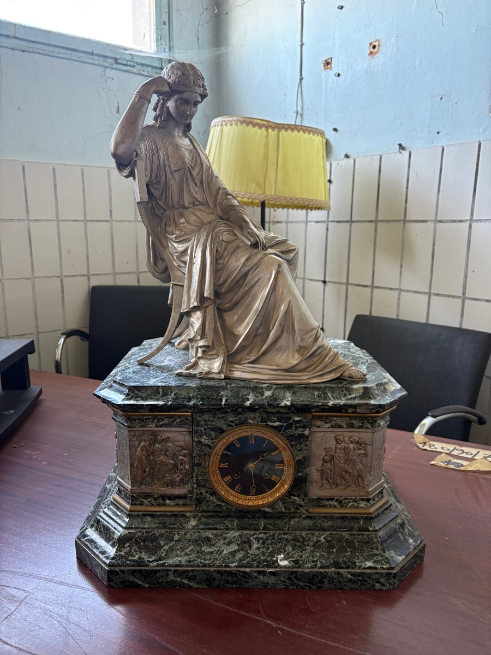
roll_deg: +0.2
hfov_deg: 53.1
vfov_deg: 67.3
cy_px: 328
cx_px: 246
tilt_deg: -11.0
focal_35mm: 26
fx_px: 492
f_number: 1.6
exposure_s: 1/60
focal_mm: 5.96
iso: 200
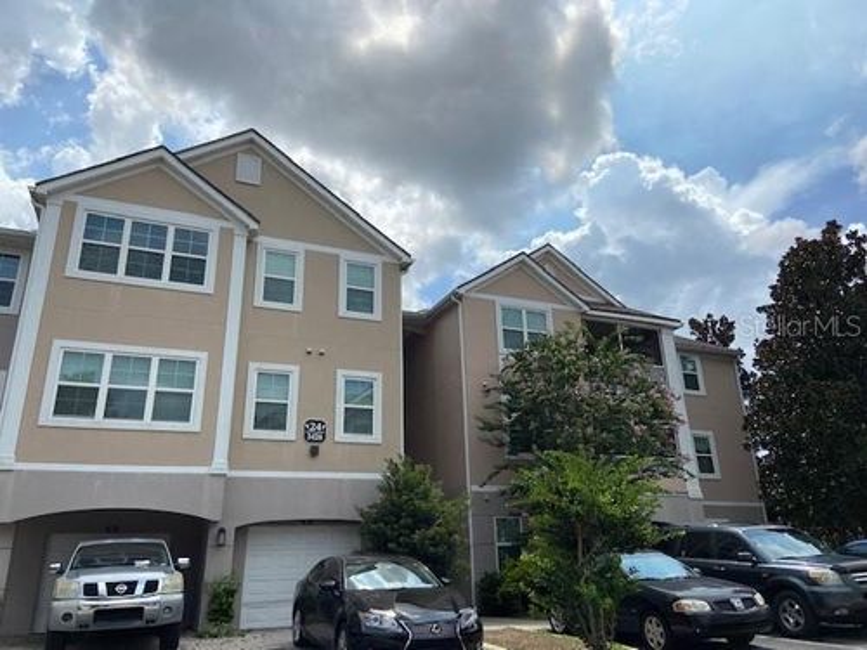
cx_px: 434
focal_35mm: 26
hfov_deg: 67.3
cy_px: 325
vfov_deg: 53.1
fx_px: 651
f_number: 1.8
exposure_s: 1/5495
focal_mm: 4.25
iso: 32
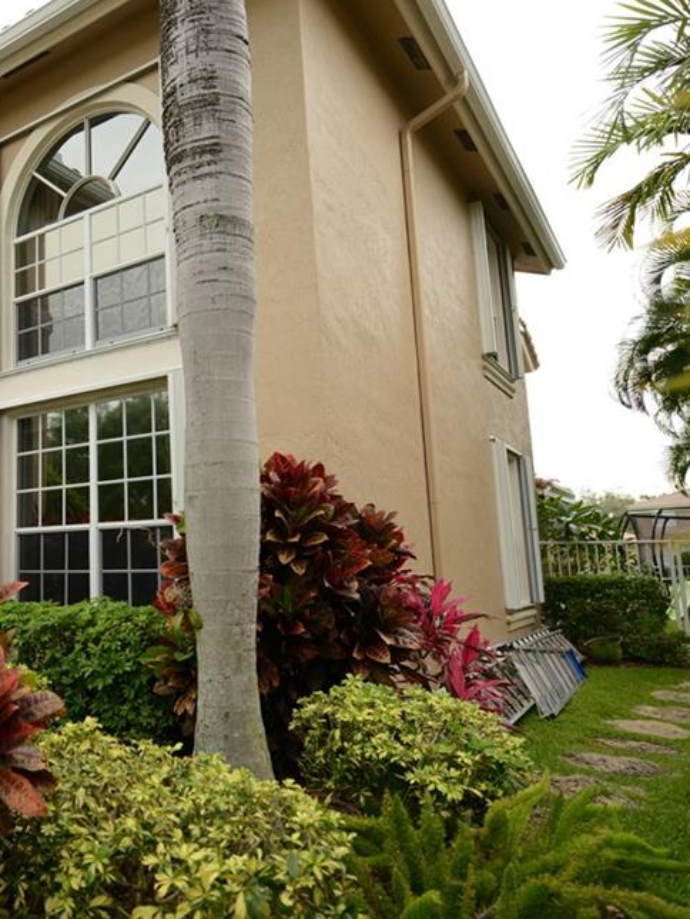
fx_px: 770
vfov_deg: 61.6
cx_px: 70
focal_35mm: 29
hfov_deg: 44.0
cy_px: 471
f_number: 3.2
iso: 1000
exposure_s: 1/3200
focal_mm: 19
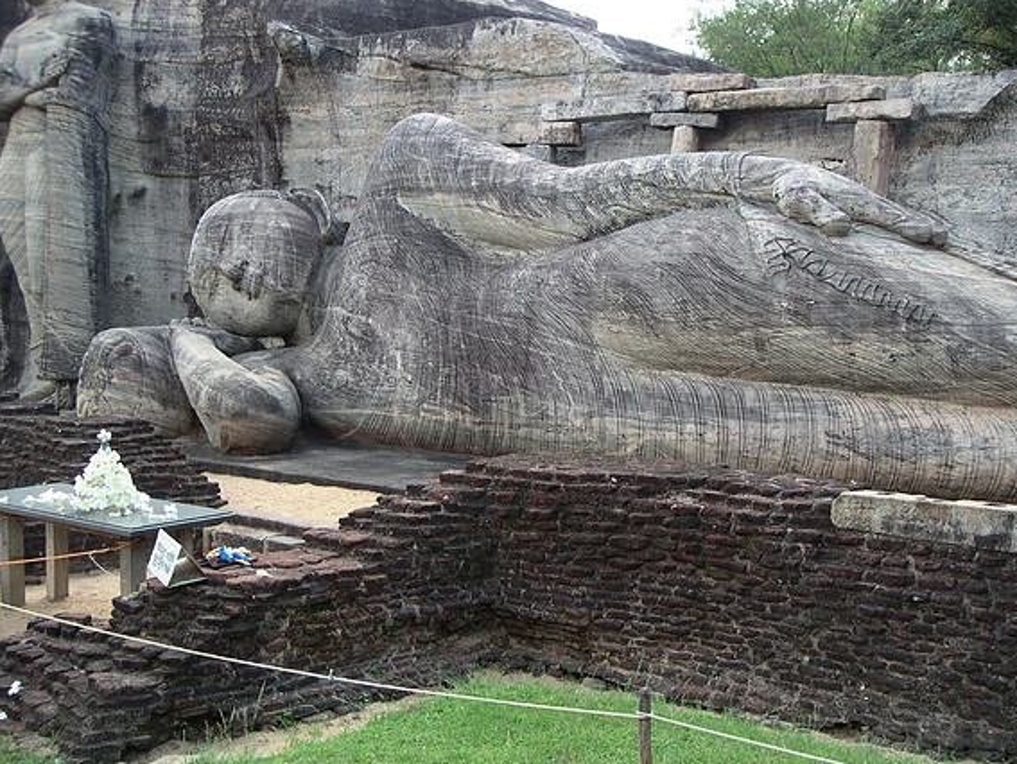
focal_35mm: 46
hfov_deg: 41.2
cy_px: 379
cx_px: 517
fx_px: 1352
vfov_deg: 31.6
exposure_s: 1/150
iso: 50
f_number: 2.9
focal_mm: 7
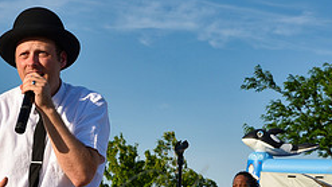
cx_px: 179
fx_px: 1083
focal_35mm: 123
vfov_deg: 9.7
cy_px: 224
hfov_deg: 17.4
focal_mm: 50
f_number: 10
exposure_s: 1/400
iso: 200
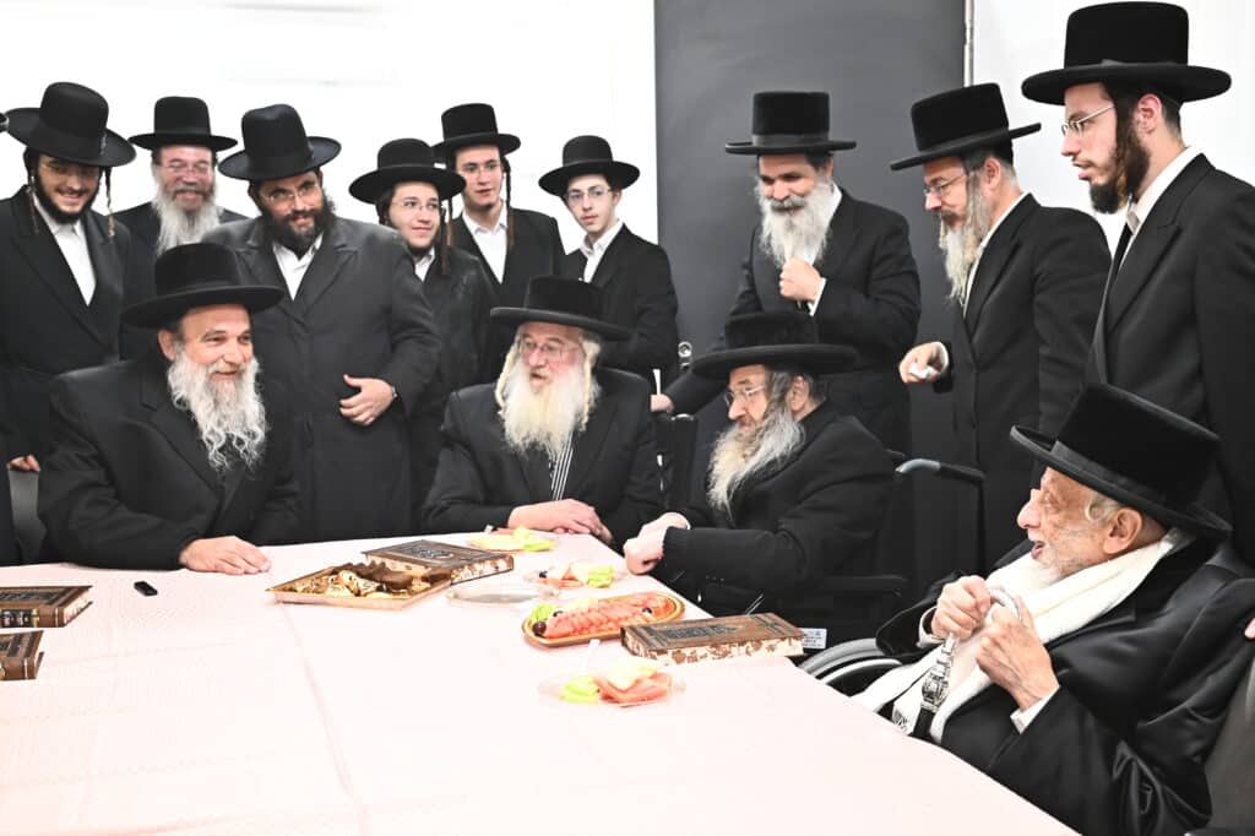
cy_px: 418
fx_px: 1568
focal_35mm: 45
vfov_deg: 29.8
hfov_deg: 43.6
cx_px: 628
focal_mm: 45
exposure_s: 1/125
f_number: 5
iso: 3200
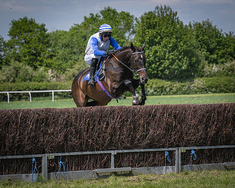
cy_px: 80
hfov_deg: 10.5
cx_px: 107
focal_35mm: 184
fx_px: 1276
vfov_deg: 8.4
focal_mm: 102
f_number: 4
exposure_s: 1/3200
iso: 200
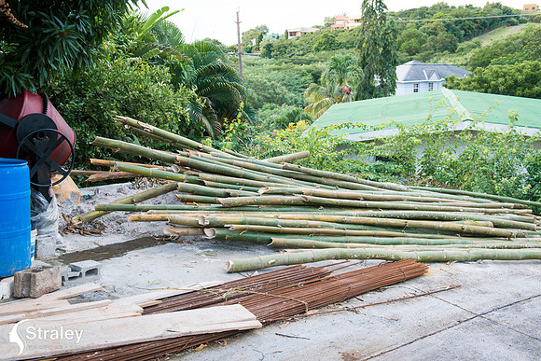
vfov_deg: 36.9
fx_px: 541
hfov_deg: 53.1
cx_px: 270
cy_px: 180
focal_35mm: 36
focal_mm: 36
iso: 1000
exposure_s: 1/125
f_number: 6.3
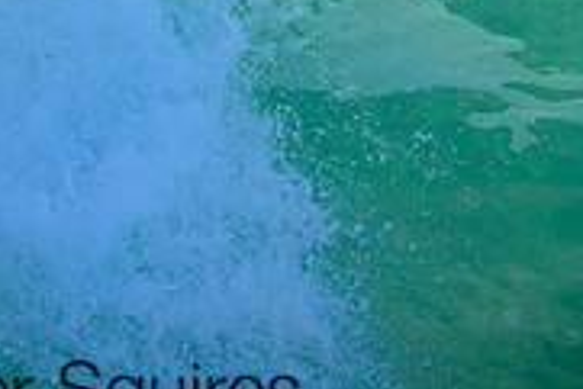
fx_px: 47422
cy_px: -232
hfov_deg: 0.7
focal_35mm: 2926
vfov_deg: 0.5
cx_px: 79
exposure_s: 1/2000
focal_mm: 800
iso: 640
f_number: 6.3
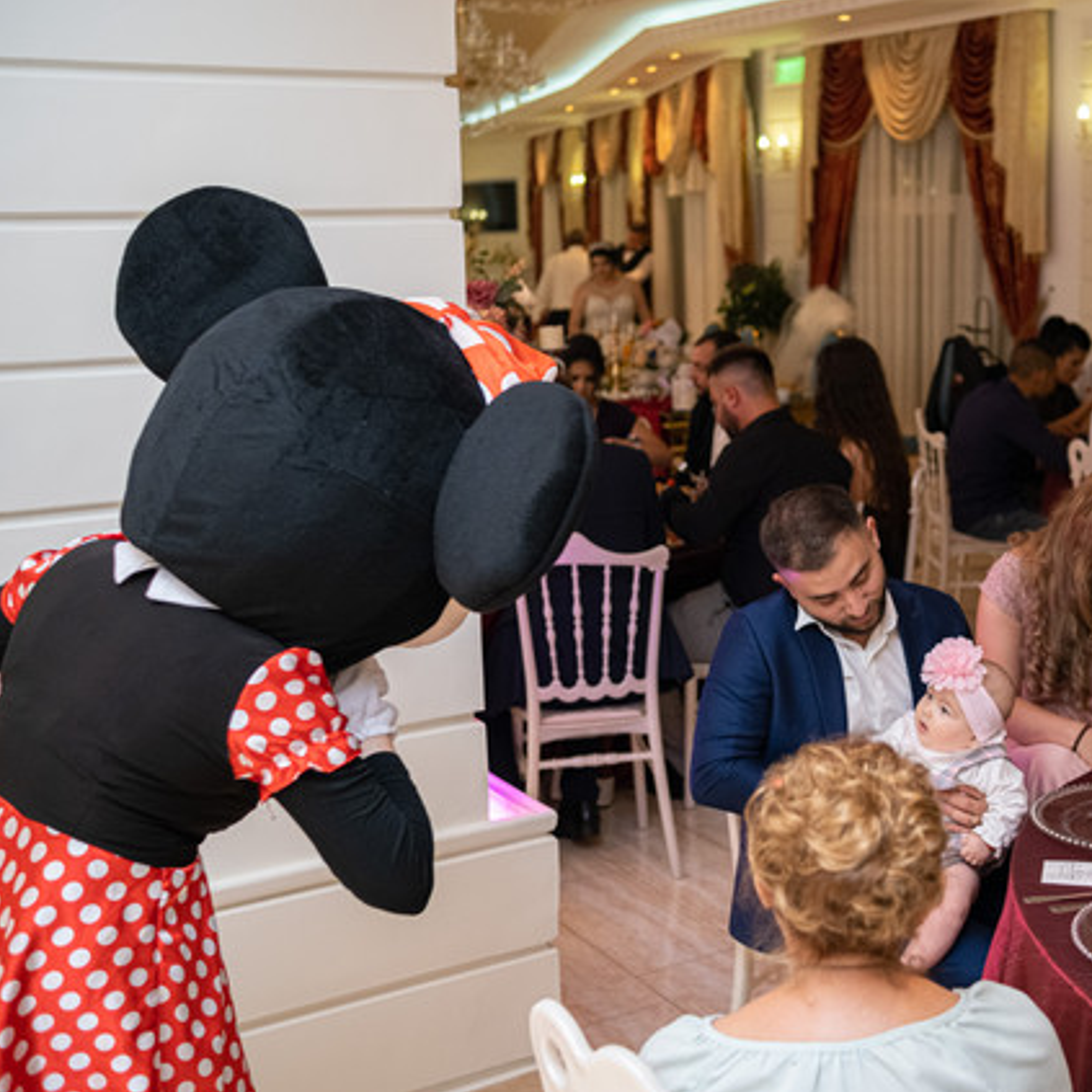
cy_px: 546
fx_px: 1606
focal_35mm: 45
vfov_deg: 37.6
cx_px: 759
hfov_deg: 37.0
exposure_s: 1/125
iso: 800
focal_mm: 23
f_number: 2
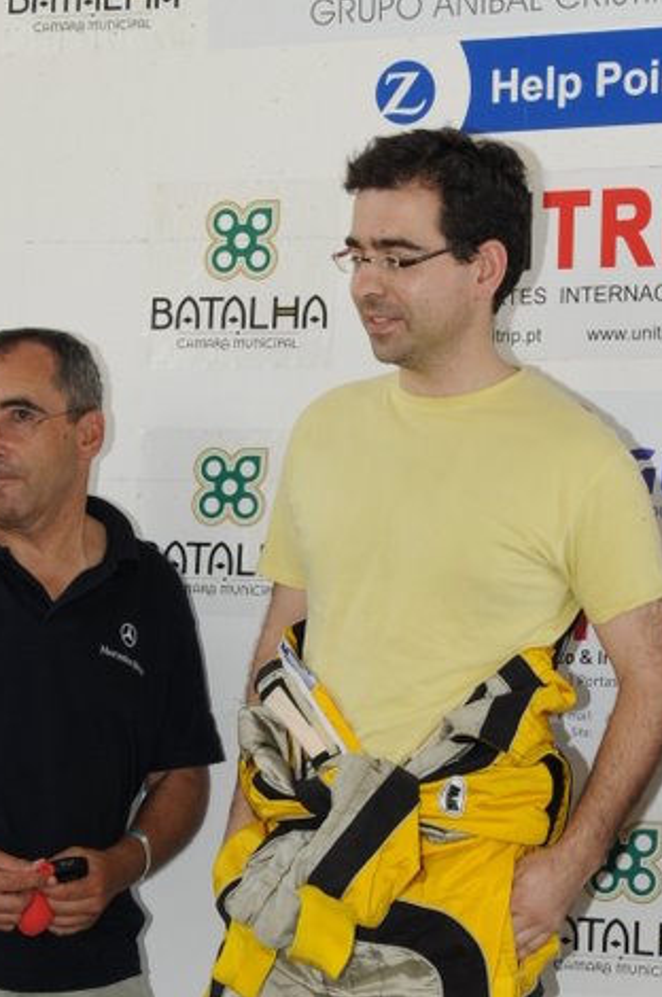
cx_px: 420
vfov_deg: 20.7
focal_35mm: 98
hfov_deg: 13.9
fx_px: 2711
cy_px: 762
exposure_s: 1/60
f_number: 8
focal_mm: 30
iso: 400
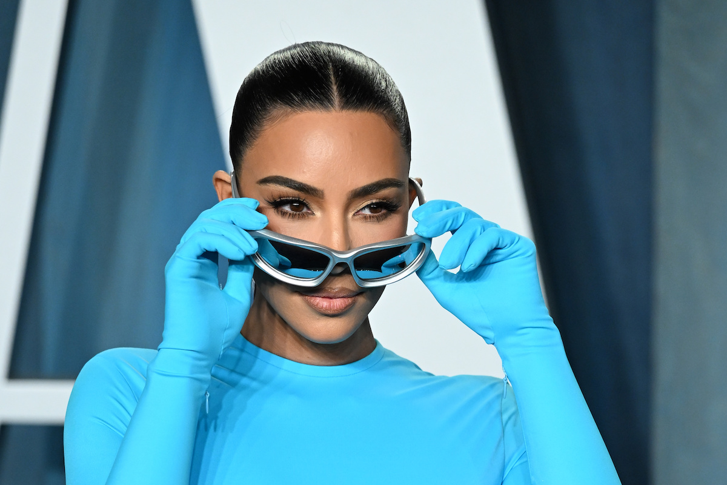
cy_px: 242
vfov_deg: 11.4
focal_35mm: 120
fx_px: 2423
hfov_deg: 17.1
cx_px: 364
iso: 1600
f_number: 4
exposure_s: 1/500
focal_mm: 120
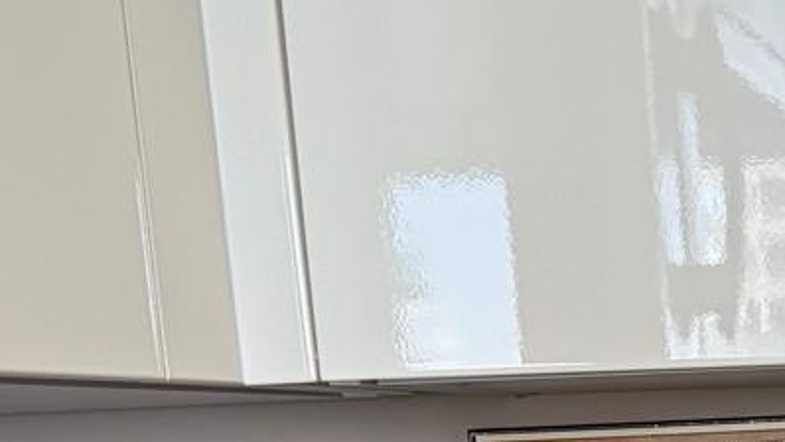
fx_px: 2186
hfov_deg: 19.0
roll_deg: +3.0
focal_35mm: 105
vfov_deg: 10.5
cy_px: 898
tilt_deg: -12.7
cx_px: 992
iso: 200
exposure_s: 1/60
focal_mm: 6.76
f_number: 1.78
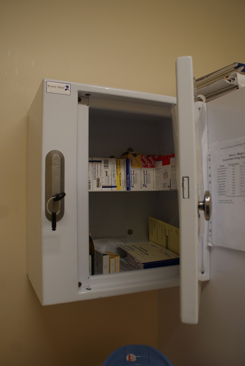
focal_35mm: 27
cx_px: 122
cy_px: 183
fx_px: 275
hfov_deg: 48.1
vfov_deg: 67.3
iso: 100
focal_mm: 18
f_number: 4
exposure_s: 1/30
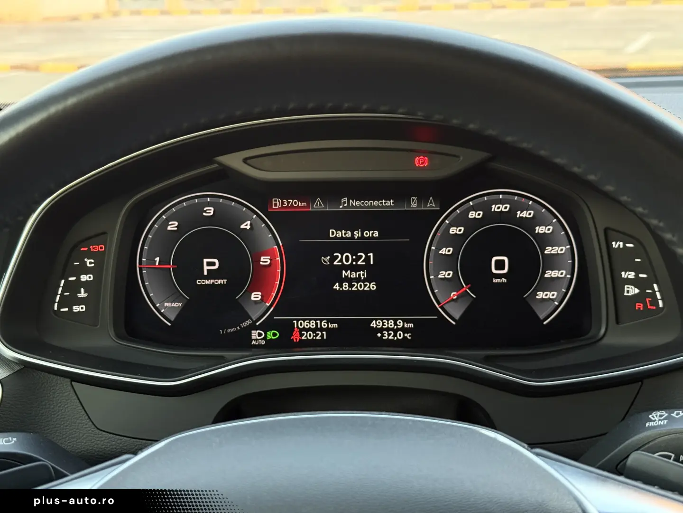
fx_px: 947
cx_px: 342
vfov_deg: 30.3
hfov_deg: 39.7
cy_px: 256
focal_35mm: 48
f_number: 1.78
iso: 250
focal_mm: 6.76
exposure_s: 1/48
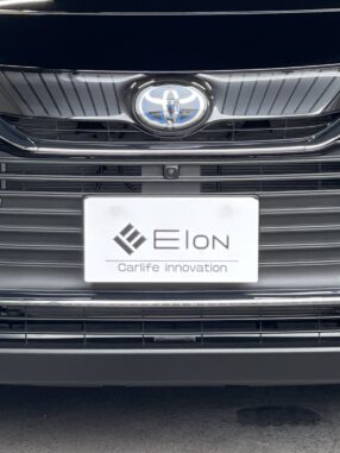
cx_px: 181
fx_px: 2251
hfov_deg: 8.6
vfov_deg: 11.3
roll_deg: +0.5
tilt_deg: -2.3
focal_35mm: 172
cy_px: -27
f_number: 2.2
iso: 200
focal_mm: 7.5
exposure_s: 1/120
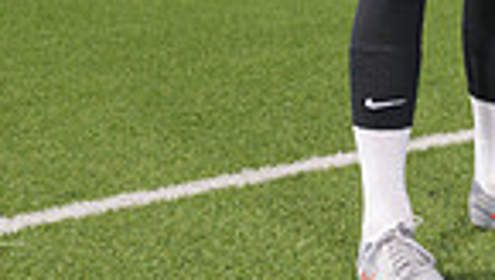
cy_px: -393
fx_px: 2090
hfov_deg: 13.5
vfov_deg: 7.2
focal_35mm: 159
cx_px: 355
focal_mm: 49
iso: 100
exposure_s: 1/200
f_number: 8
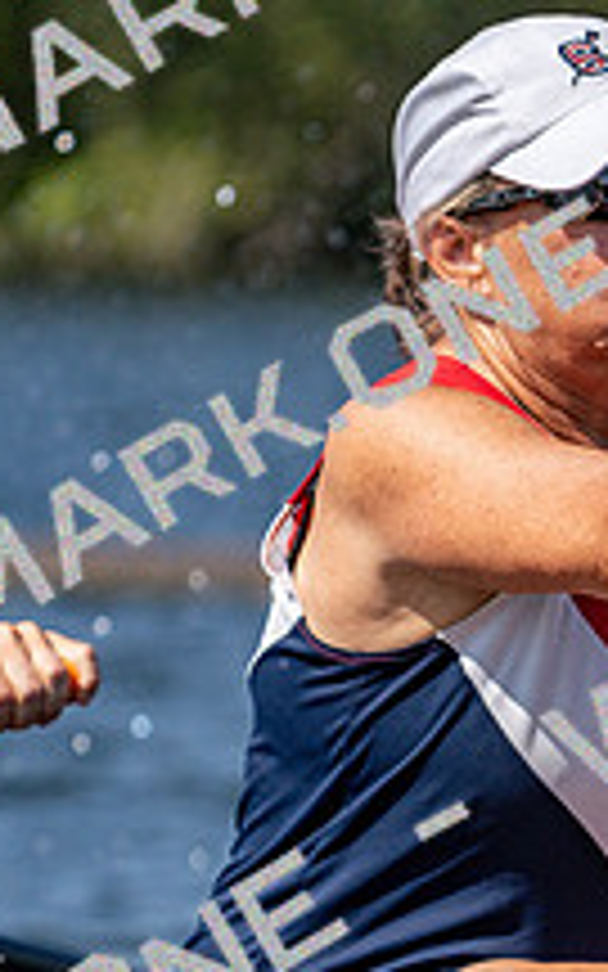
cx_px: 1099
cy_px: 799
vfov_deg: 2.6
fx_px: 21263
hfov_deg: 1.6
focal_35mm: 802
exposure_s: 1/2000
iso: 200
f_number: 5.6
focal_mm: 293
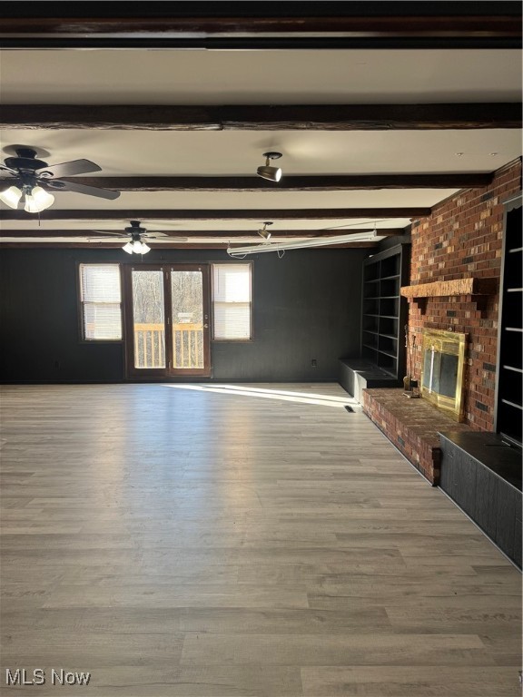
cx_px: 262
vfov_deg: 71.6
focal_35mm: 24
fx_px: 483
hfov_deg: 56.8
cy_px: 348
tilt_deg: -4.7
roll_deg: +1.4
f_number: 1.78
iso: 80
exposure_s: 1/120
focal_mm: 6.76
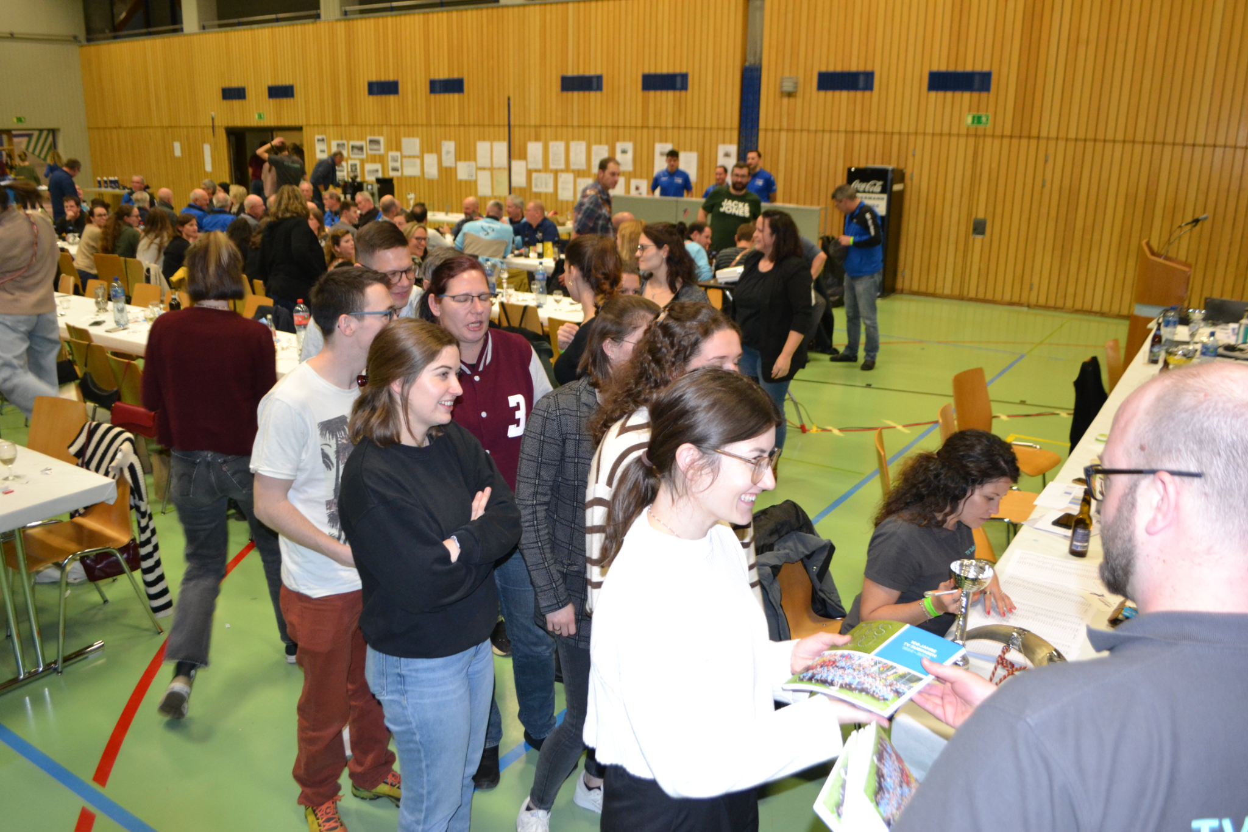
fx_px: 936
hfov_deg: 67.4
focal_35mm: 27
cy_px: 416
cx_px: 624
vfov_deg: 47.9
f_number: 3.5
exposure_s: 1/60
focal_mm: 18
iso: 1400
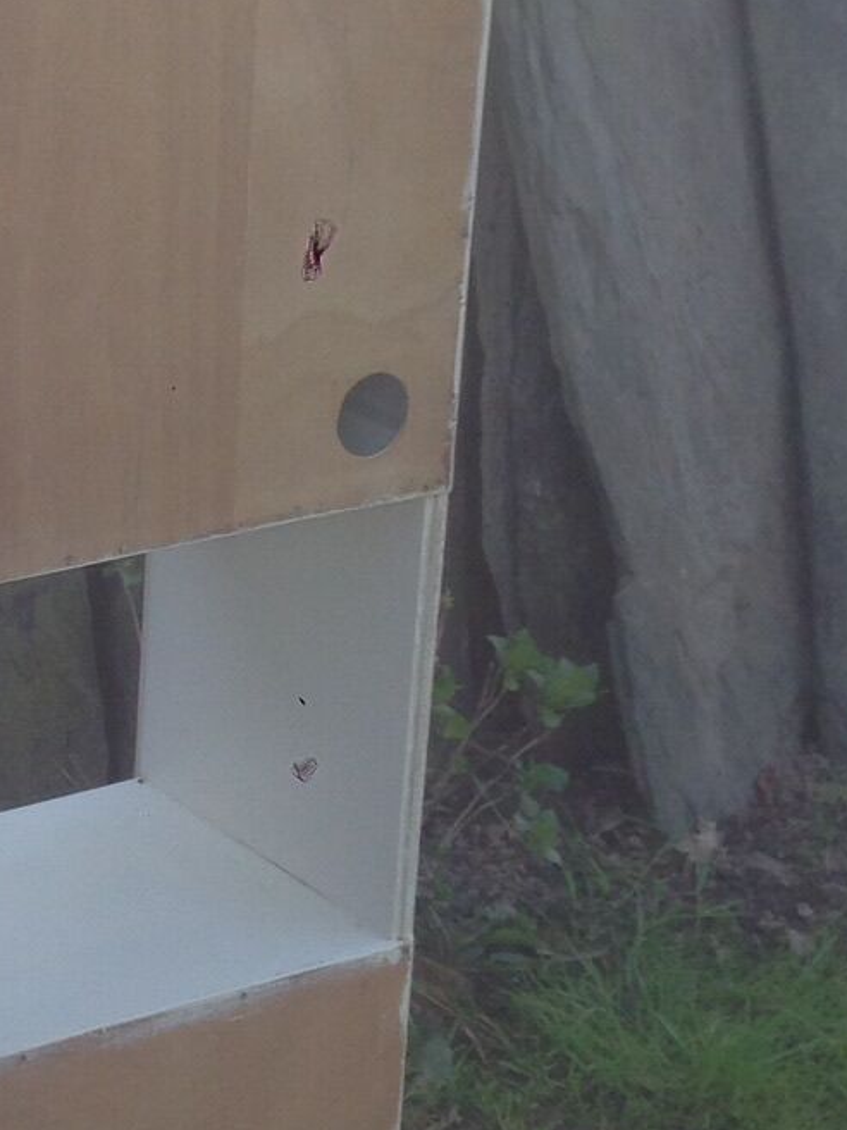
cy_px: 458
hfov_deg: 13.6
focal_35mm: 103
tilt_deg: -18.0
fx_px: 3360
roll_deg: +2.9
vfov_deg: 19.1
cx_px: -372
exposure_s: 1/184
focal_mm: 4.12
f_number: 2.4
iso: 50
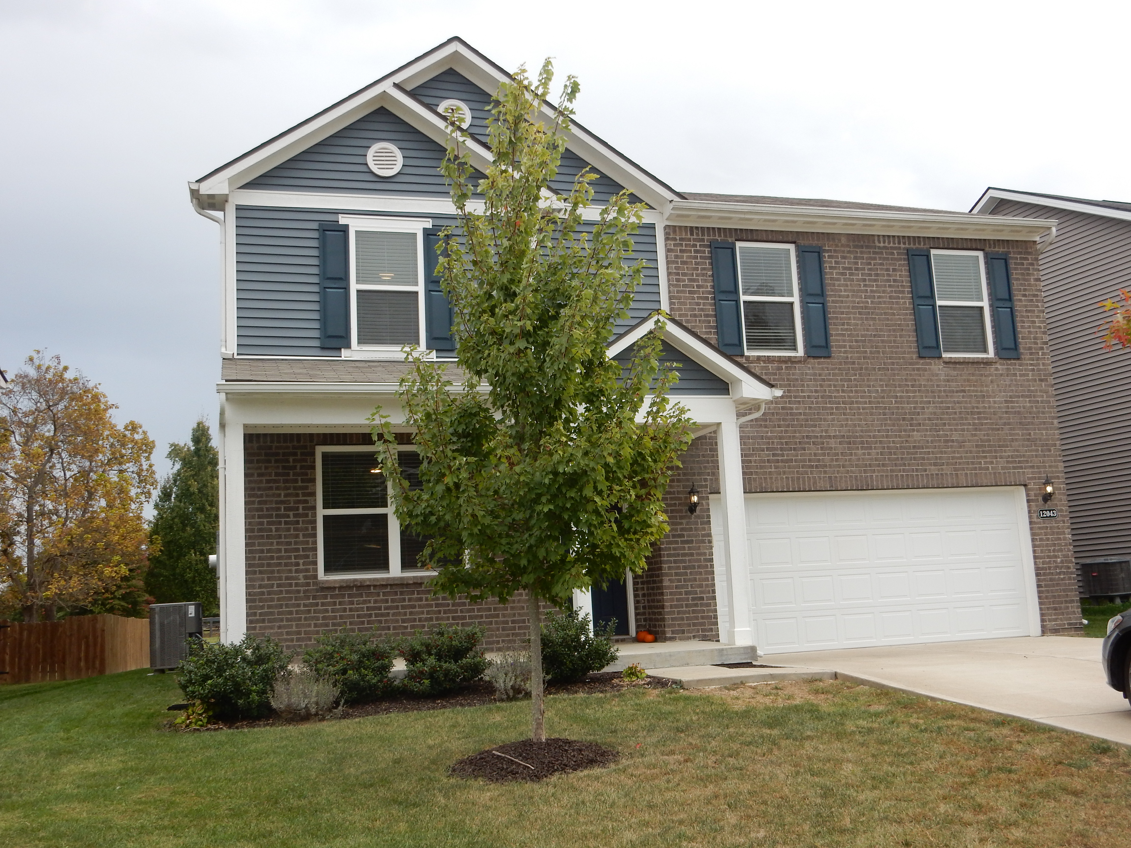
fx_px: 1176
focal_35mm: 36
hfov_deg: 51.4
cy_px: 424
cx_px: 566
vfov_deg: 39.7
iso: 125
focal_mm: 6.4
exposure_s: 1/200
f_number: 4
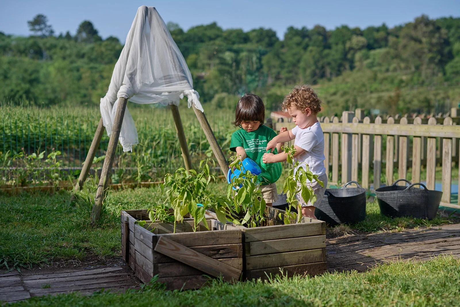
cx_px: 230
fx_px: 639
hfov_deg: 39.6
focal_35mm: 50
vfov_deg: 27.0
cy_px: 154
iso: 64
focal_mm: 50
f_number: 2.5
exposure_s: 1/4000
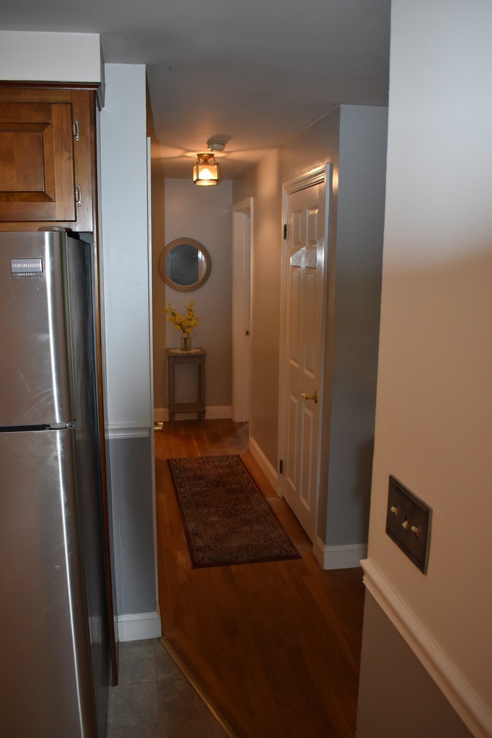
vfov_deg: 61.9
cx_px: 246
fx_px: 615
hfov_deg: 43.6
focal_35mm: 30
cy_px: 369
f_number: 3.5
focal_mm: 20
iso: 1100
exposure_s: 1/125
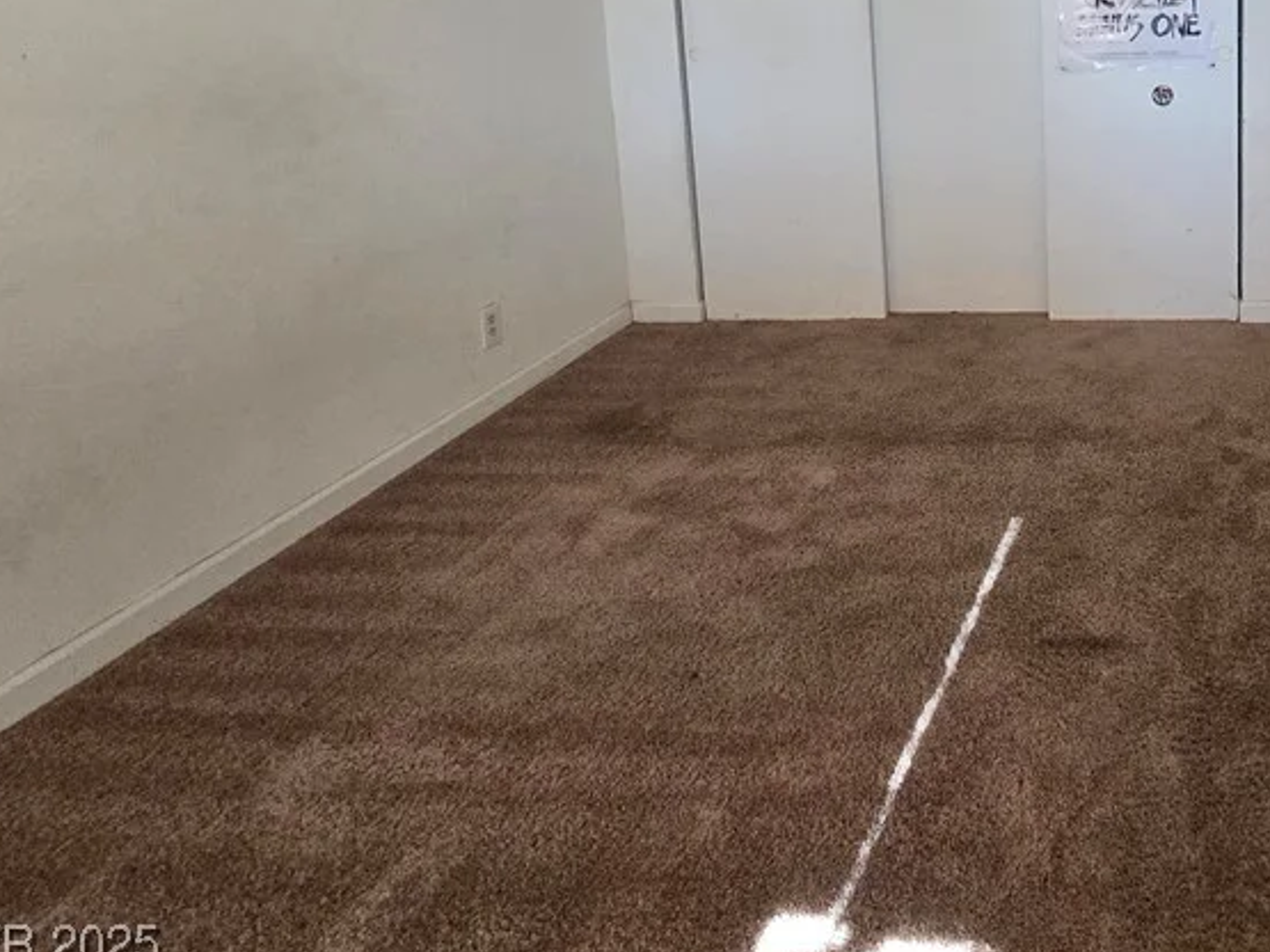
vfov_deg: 51.0
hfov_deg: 62.2
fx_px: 880
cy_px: 117
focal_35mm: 24
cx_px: 1101
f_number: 2.2
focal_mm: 2.2
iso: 400
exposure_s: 1/60
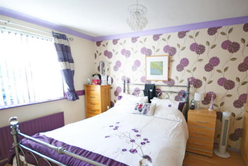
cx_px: 147
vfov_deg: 67.0
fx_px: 124
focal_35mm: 18
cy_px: 98
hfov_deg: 89.0
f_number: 4
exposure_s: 1/13
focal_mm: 10
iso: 400
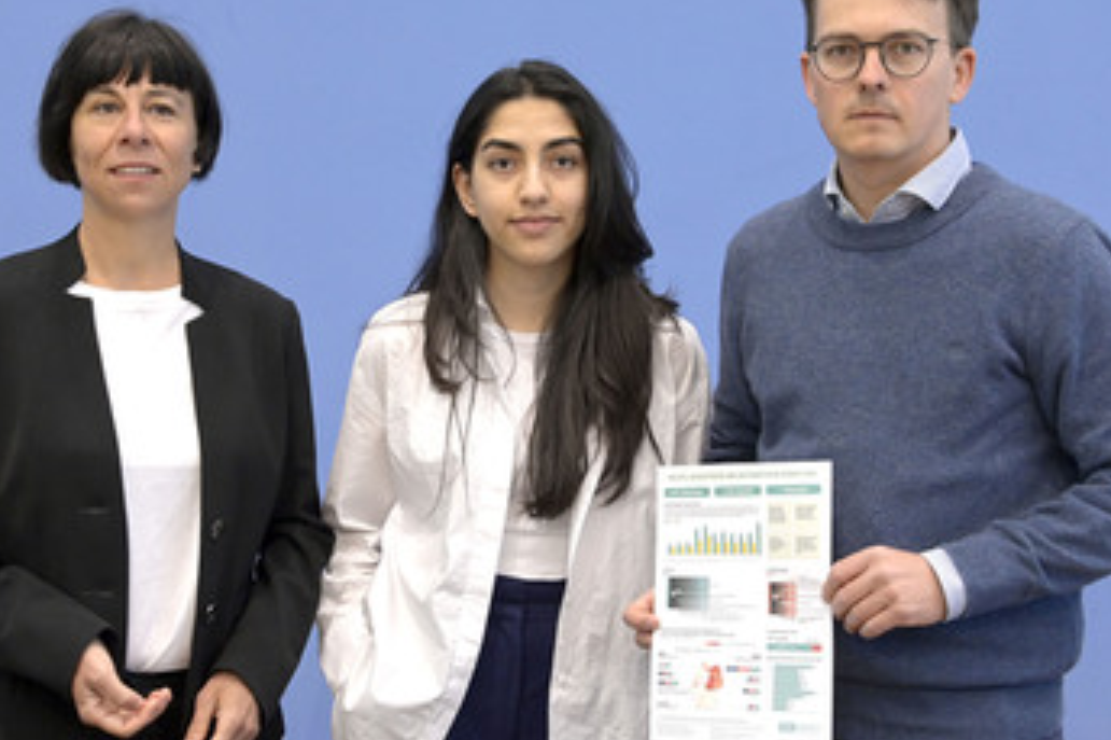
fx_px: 1943
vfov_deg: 21.5
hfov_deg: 31.9
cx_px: 538
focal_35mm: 63
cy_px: 372
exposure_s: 1/500
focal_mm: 48
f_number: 5.6
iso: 4000
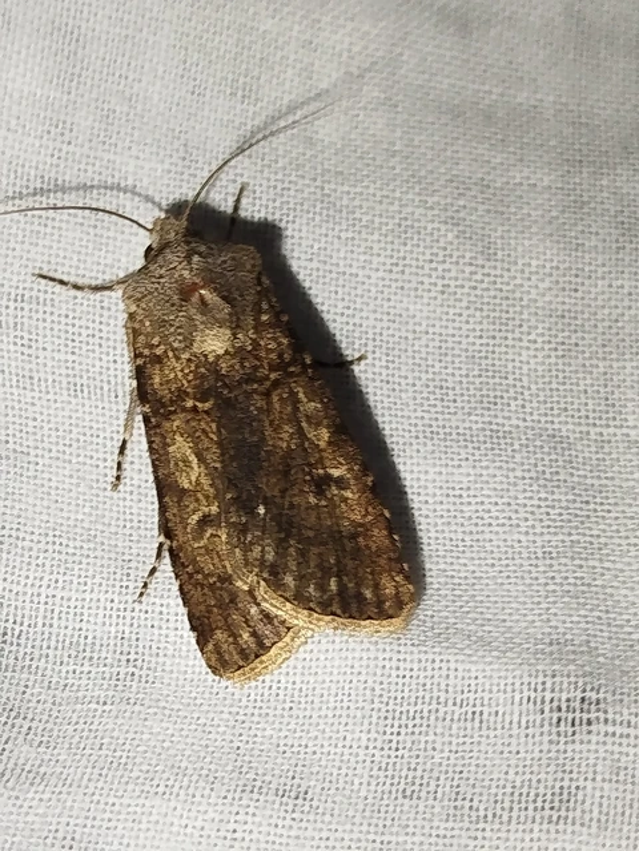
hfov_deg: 18.7
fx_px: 1944
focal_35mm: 79
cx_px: 320
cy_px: 426
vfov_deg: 24.7
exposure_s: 1/50
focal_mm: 5.31
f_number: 1.7
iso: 80
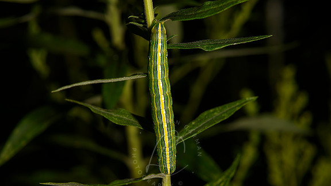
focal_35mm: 111
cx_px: 166
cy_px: 100
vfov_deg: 10.9
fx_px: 974
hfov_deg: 19.3
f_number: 14
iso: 64
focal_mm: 105
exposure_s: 1/250
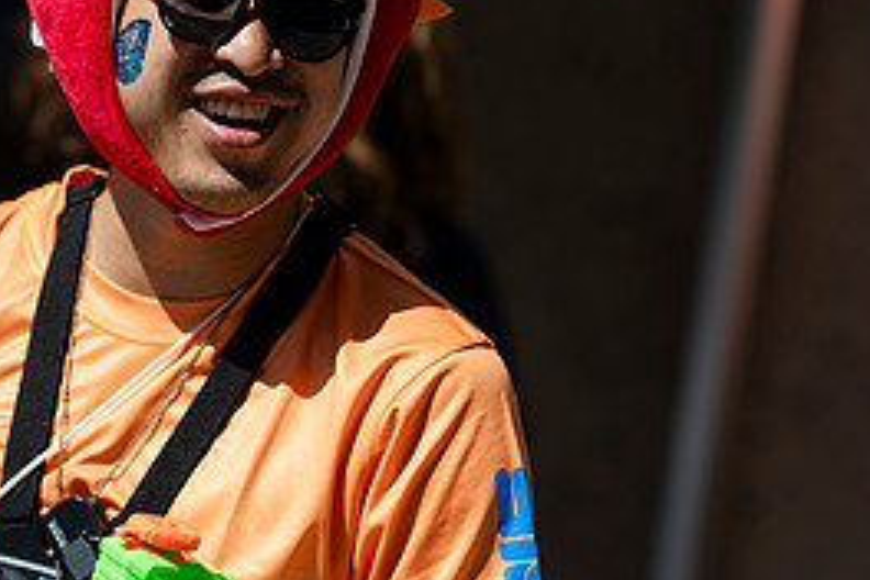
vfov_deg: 5.4
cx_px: 178
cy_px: 115
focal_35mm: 252
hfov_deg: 8.2
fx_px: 6090
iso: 100
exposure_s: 1/6400
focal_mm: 105
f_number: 2
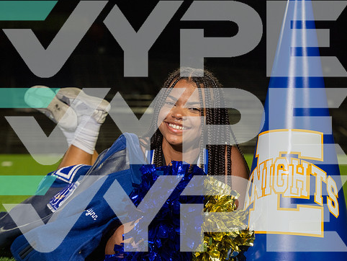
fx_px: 812
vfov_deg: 18.2
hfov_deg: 24.1
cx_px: 168
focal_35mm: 81
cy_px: 127
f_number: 4.5
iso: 1000
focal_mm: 70
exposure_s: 1/200
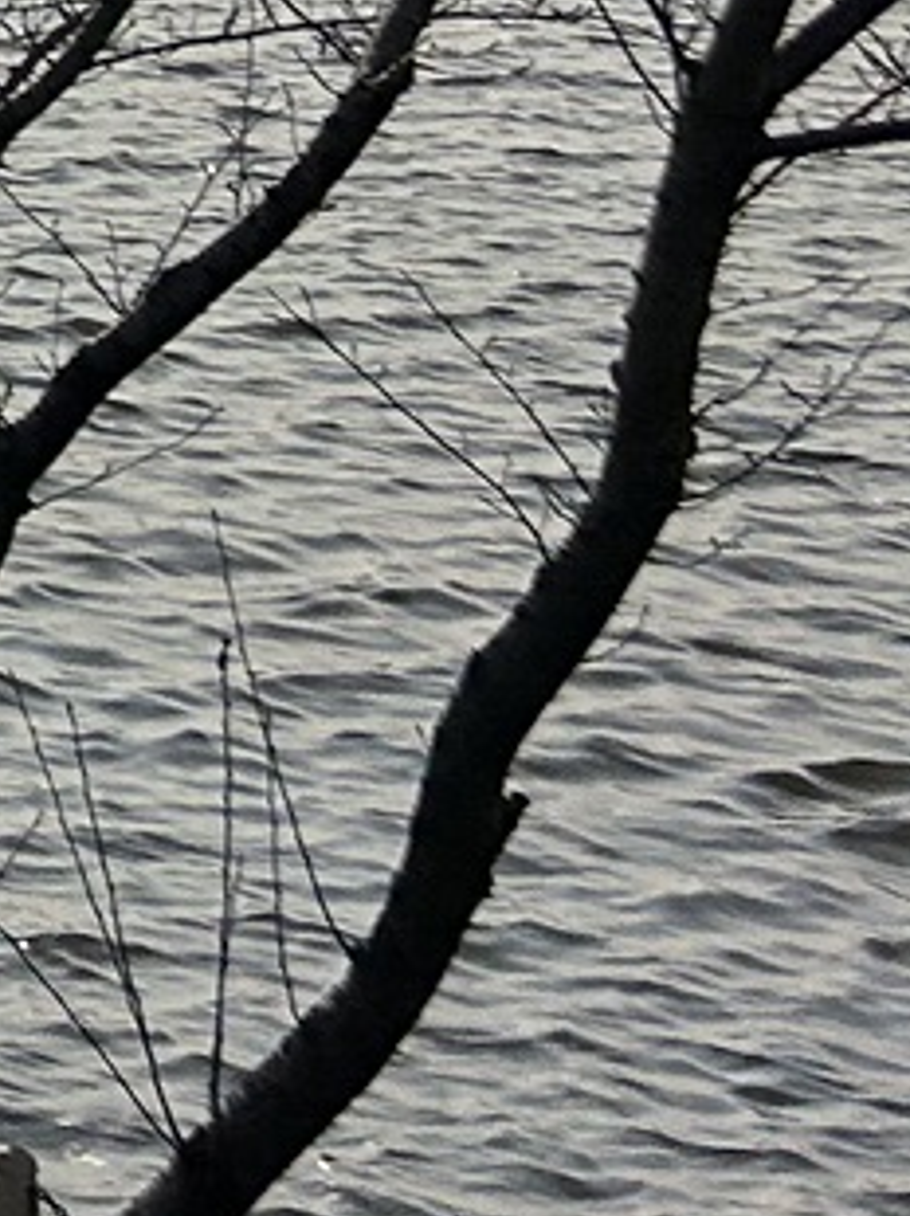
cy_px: -914
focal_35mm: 168
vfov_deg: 11.0
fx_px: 5897
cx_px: -2232
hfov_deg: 7.3
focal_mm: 5.7
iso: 40
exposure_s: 1/16393
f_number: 1.5
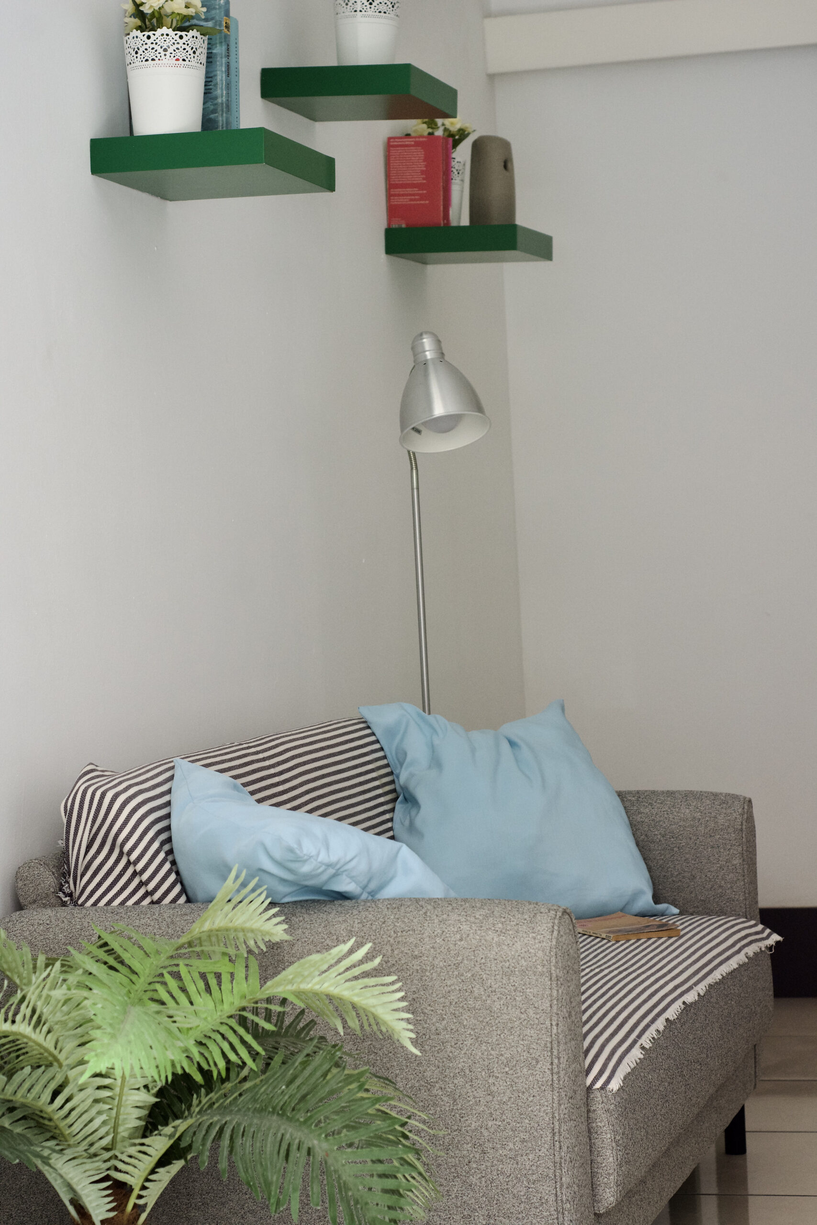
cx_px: 408
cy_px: 612
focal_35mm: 75
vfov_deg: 27.0
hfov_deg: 18.2
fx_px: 2553
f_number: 5.6
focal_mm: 50
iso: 800
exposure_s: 1/400
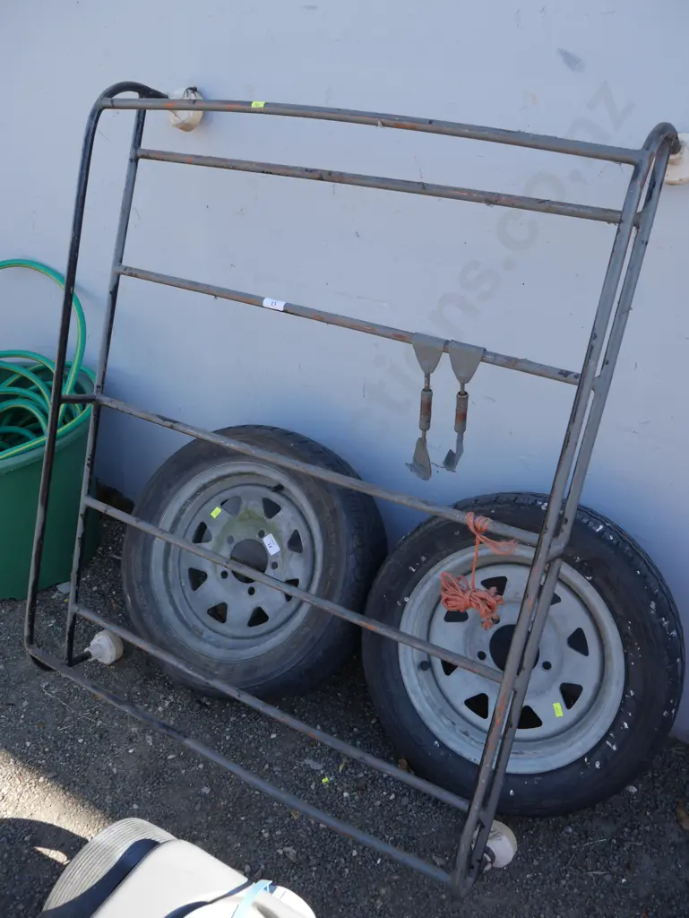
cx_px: 344
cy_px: 459
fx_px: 796
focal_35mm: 30
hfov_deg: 46.8
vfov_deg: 59.9
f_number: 5
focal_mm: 15
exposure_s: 1/200
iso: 200
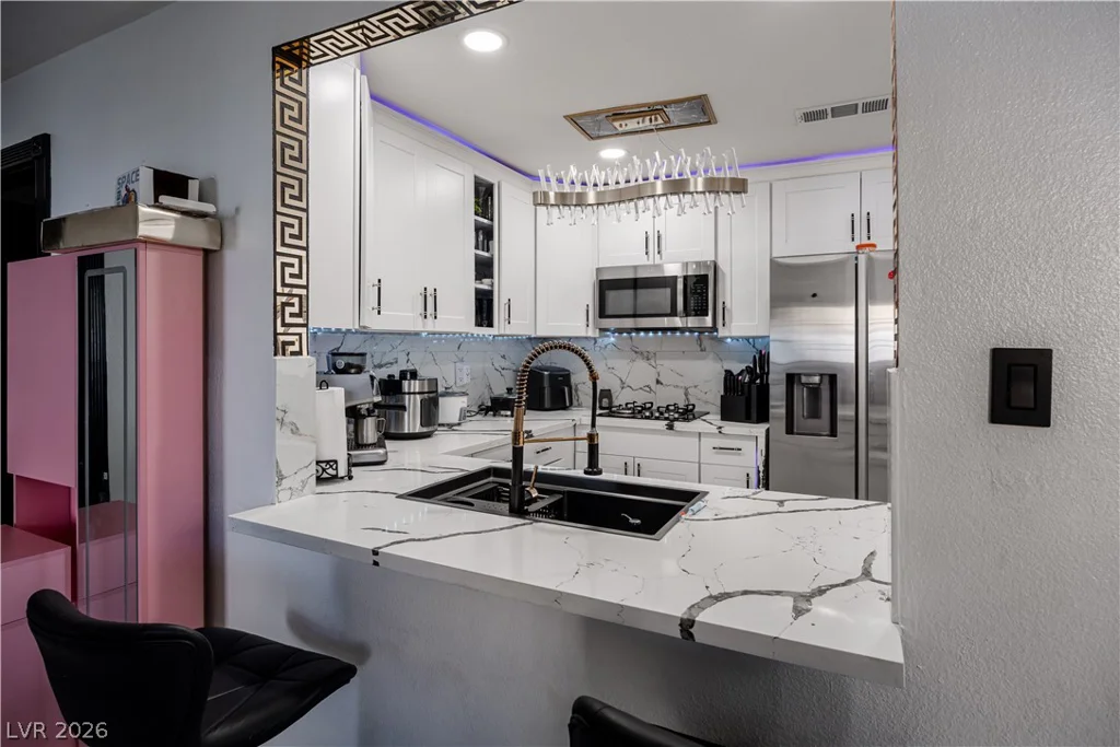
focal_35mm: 16
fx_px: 498
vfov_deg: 73.8
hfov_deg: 96.7
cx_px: 560
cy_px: 374
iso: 100
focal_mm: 16
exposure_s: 1/10
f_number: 7.1
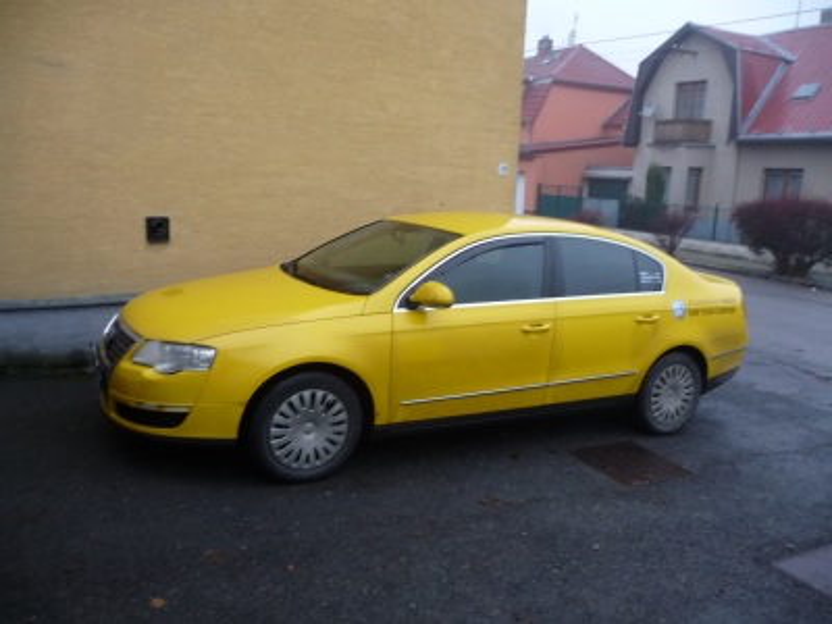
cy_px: 312
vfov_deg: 49.7
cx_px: 416
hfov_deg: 63.4
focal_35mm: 28
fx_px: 673
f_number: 3.3
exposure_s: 1/20
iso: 200
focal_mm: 4.7
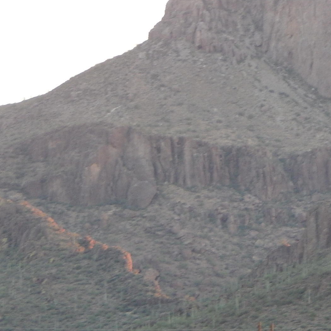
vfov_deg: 3.6
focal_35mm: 481
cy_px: 105
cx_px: 292
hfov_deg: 3.6
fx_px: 5204
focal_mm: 44.9
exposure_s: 1/25
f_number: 5.6
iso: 400
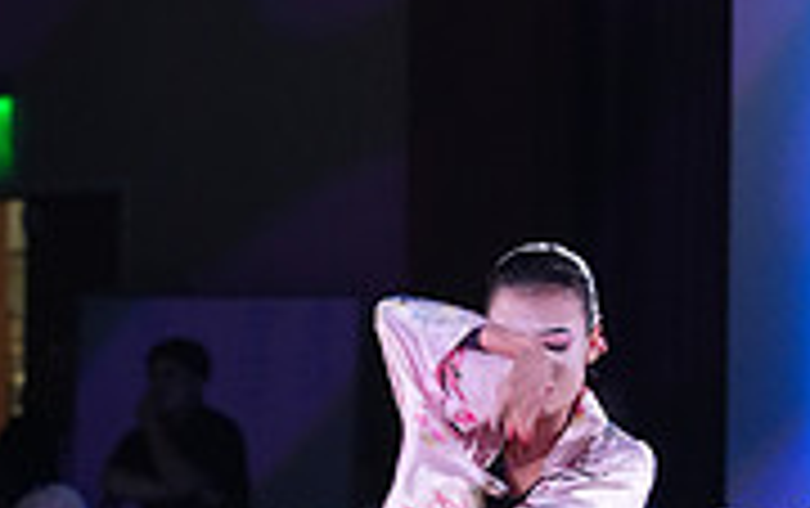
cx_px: 137
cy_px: 859
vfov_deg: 2.8
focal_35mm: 463
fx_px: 10234
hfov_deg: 4.5
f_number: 5
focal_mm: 141
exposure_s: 1/250
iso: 3200
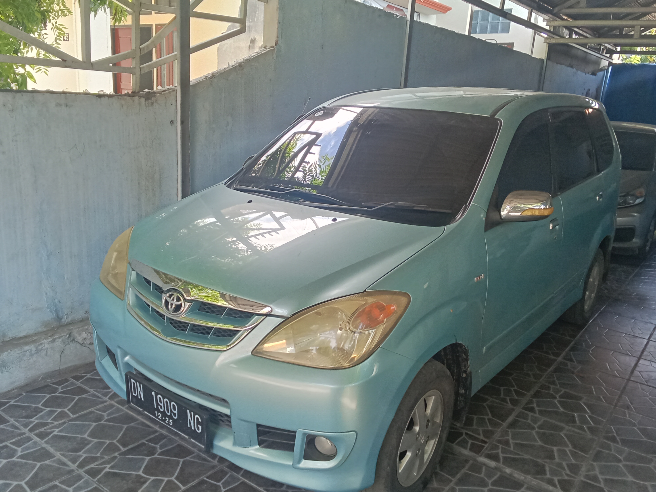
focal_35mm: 30
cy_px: 262
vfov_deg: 46.8
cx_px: 344
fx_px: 568
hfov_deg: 59.9
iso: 128
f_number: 2
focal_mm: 2.79
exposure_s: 1/100
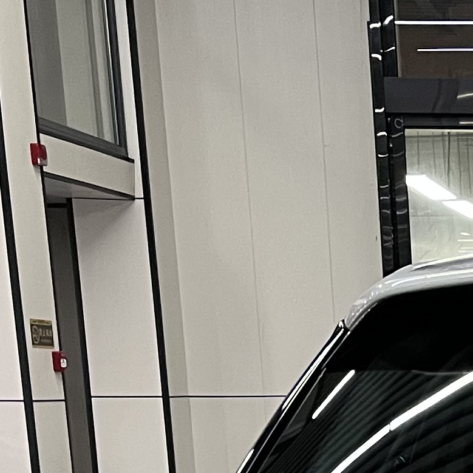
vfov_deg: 13.4
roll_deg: -0.6
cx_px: 827
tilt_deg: -14.1
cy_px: 804
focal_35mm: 119
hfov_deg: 13.3
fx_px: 1840
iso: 200
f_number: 1.6
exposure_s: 1/50
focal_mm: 5.1
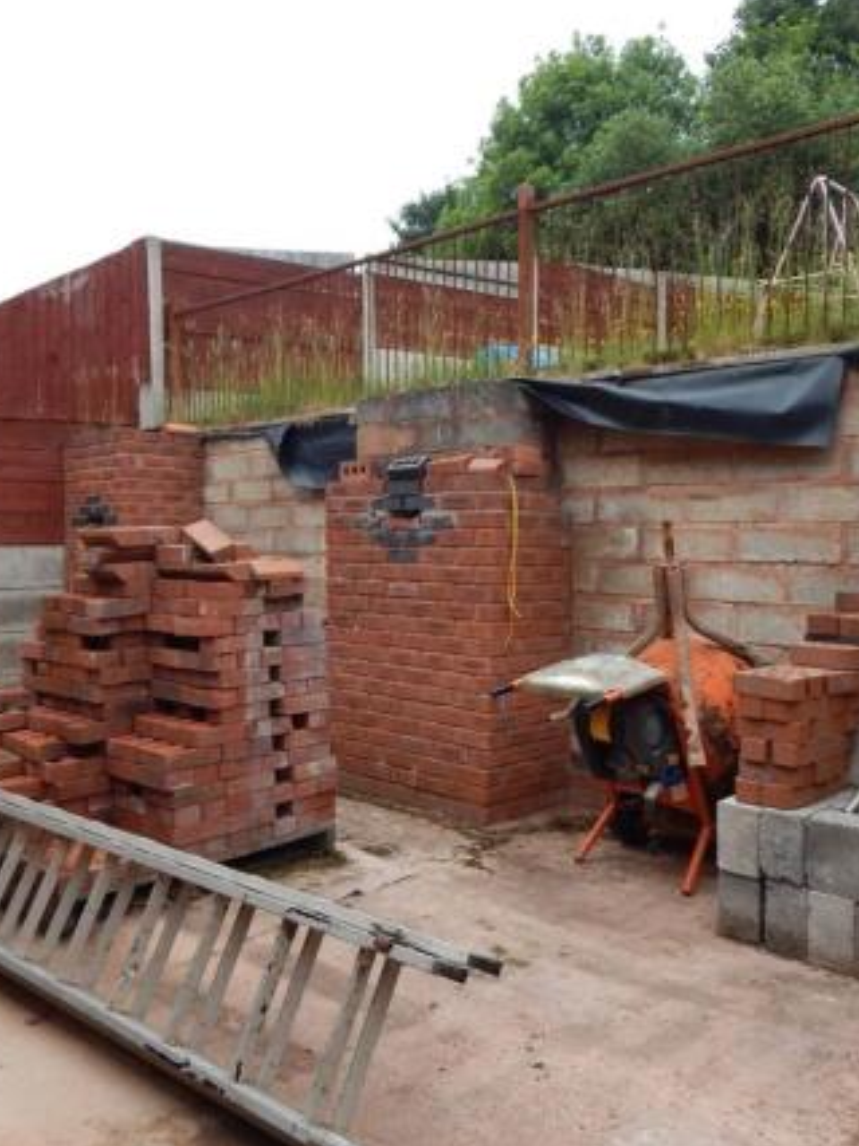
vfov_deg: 60.0
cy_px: 578
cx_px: 440
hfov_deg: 46.8
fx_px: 993
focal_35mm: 30
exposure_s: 1/400
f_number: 3
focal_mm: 4
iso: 125
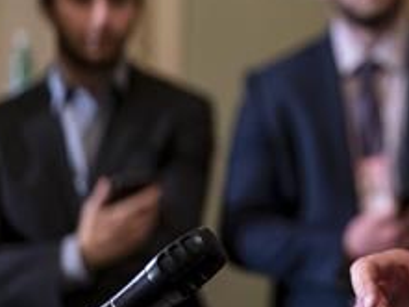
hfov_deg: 18.5
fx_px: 1170
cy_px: 5
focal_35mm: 99
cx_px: 522
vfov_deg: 14.7
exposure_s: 1/500
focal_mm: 35
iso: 2000
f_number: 1.4
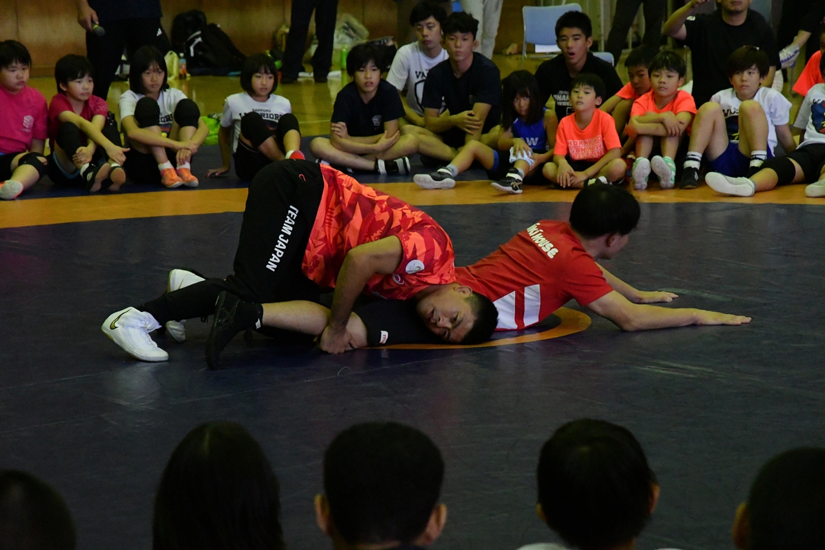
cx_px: 412
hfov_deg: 18.2
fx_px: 2578
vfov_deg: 12.2
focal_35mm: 112
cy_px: 275
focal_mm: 75
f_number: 6.3
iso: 10000
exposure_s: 1/500
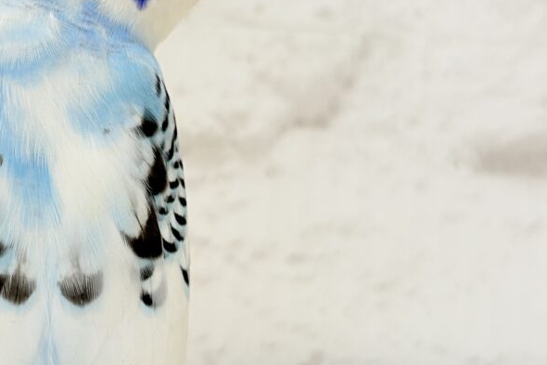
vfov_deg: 12.4
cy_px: 132
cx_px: 54
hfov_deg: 18.3
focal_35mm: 110
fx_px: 1671
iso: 32
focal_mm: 5.96
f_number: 1.6
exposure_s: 1/50
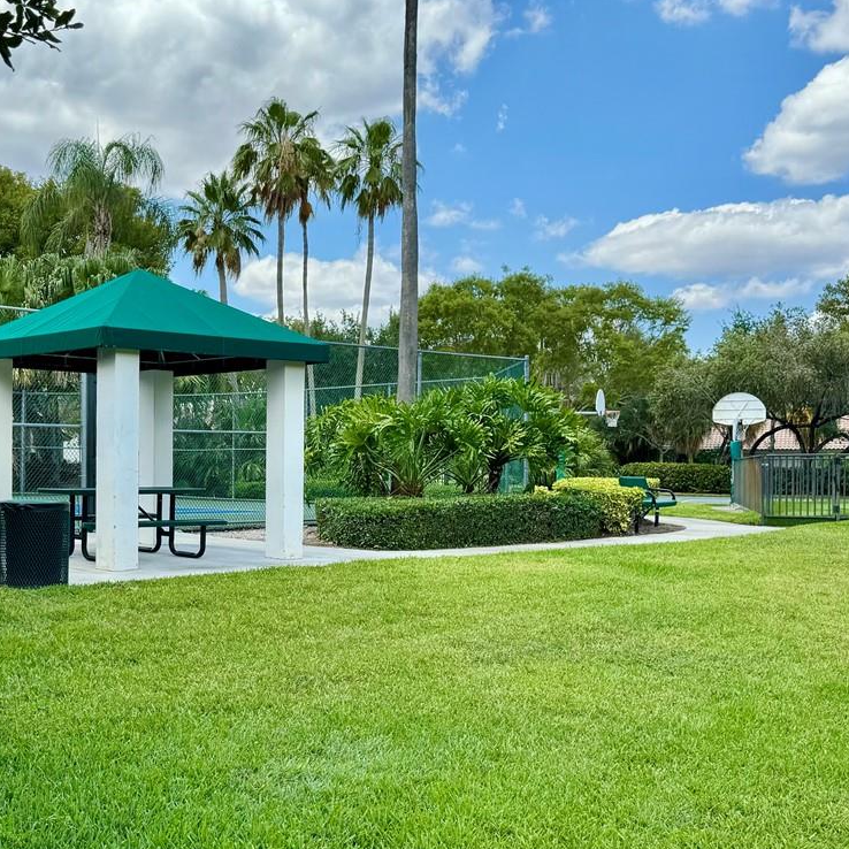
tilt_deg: -0.7
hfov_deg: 36.2
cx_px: 252
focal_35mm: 46
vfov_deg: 36.8
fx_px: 1276
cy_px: 465
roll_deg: -0.2
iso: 80
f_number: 1.78
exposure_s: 1/3802
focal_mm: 6.76
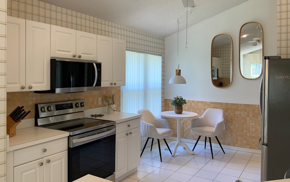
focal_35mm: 31
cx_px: 146
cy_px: 77
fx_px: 245
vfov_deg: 40.5
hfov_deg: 61.2
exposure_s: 1/120
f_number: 1.8
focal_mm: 3
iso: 50
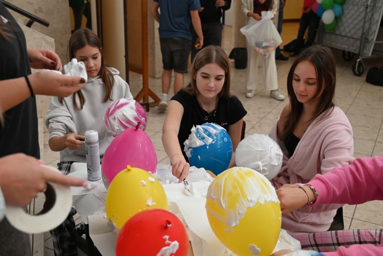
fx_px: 426
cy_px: 128
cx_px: 192
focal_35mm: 40
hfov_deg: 48.4
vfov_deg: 33.4
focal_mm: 40
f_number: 5
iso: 1600
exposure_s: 1/100
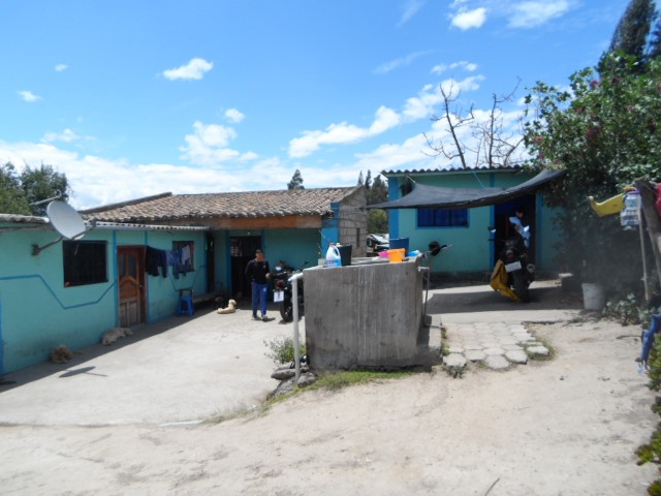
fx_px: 477
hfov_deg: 69.4
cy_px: 248
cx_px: 330
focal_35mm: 25
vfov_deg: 54.9
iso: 80
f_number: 2.5
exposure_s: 1/1500
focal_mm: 4.5
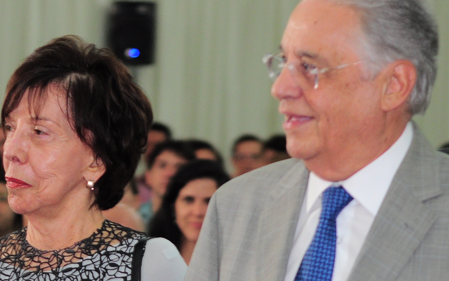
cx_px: 243
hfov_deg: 10.4
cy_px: 289
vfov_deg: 6.5
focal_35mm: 202
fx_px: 2472
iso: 500
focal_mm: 50
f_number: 3.2
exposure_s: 1/100
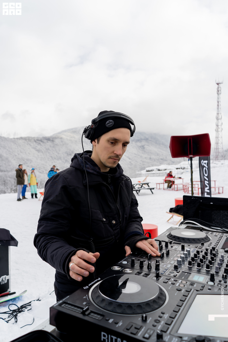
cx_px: 114
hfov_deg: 46.4
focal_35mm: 28
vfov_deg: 65.5
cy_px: 171
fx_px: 266
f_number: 4.5
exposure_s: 1/800
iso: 160
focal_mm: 28
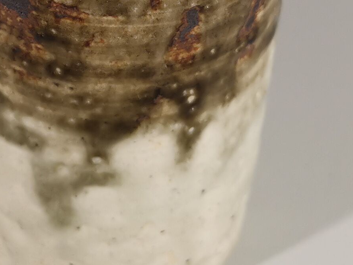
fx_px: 1132
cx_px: 92
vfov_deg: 13.0
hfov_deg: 17.6
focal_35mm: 111
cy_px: -67
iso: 125
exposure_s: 1/100
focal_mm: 5.58
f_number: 1.8
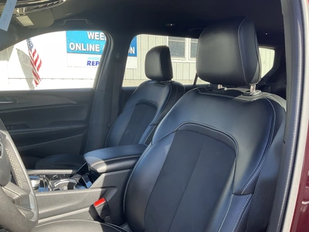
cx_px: 154
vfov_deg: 48.2
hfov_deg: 61.7
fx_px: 259
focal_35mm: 29
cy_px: 116
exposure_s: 1/150
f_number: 1.8
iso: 20
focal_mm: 3
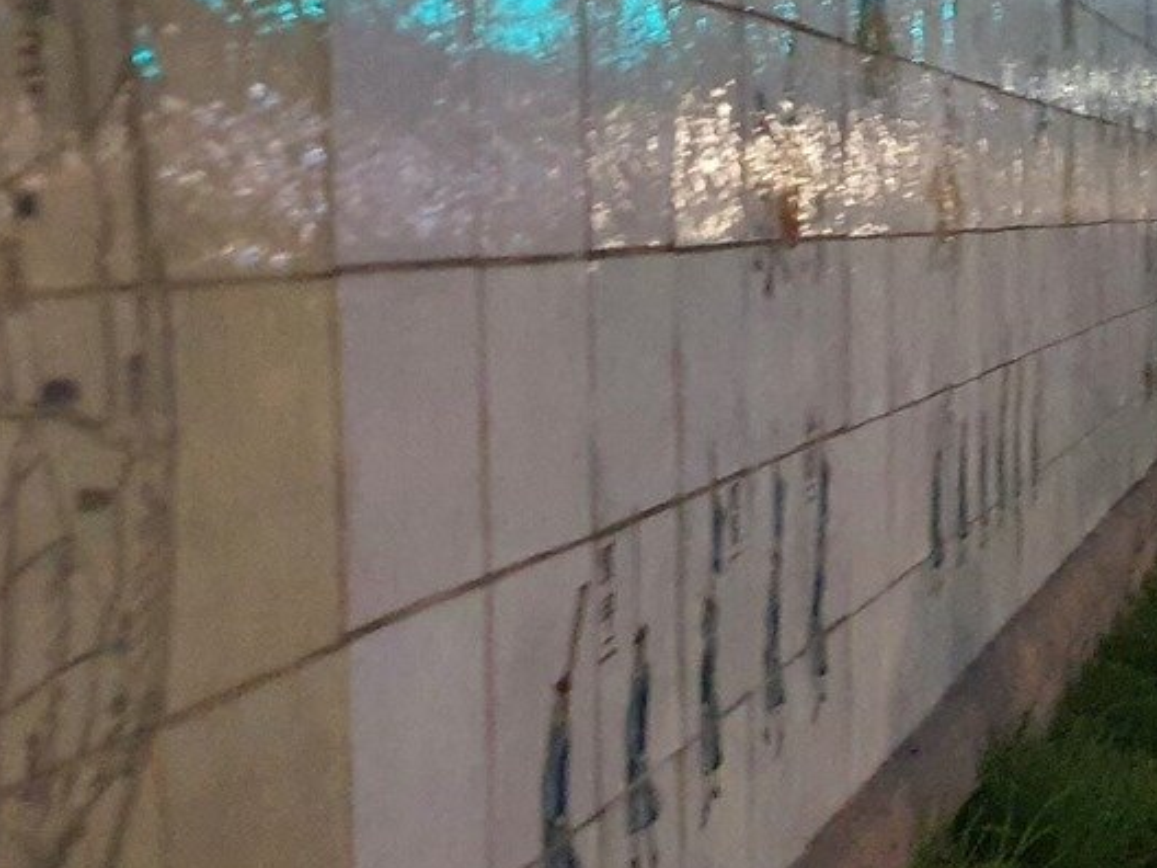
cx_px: 1334
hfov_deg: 25.7
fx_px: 2306
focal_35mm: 69
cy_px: 484
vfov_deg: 21.3
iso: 800
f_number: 1.5
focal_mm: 4.3
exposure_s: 1/10
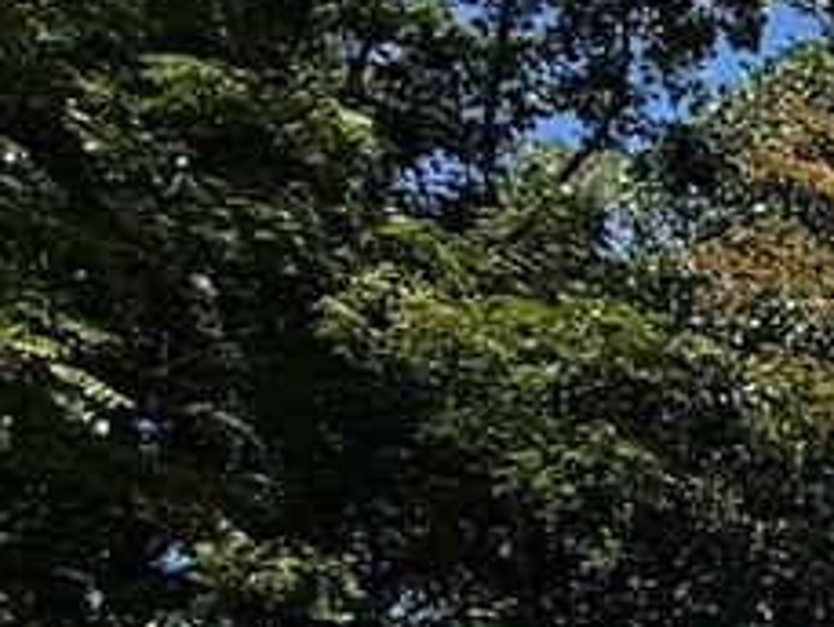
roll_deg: +0.0
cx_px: 1974
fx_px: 2121
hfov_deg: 14.7
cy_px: 897
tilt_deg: +18.5
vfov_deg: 15.7
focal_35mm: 88
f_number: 2.2
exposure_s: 1/1848
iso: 50
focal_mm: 2.22
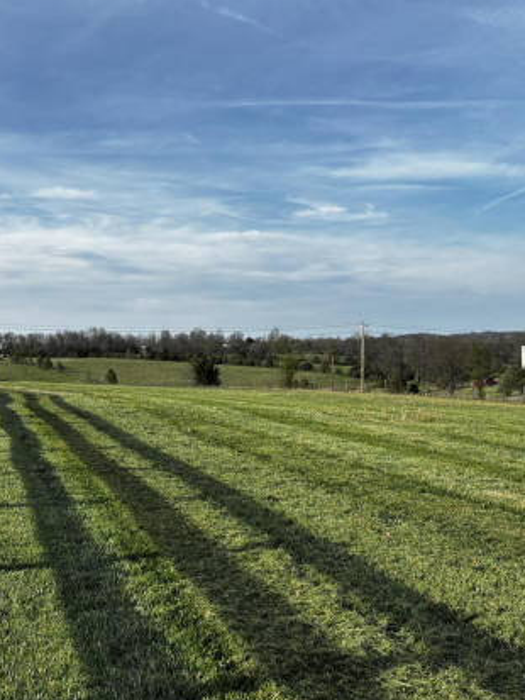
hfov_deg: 34.3
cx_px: 300
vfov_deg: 44.5
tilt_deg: -7.0
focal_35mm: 42
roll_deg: +2.6
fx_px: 849
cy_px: 430
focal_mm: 5.96
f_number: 1.6
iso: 50
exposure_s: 1/2778
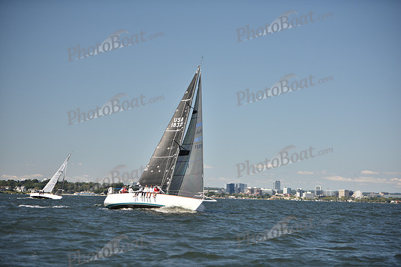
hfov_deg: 20.4
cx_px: 200
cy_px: 134
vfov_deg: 13.7
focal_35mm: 100
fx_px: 1114
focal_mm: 100
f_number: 2.8
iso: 250
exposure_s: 1/1600
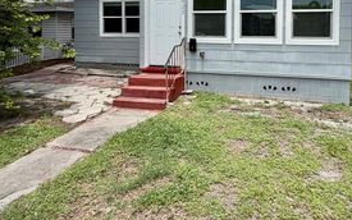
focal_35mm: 27
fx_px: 259
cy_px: 34
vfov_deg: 43.2
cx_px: 211
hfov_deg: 67.7
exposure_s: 1/1368
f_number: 2.2
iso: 20
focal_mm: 2.22
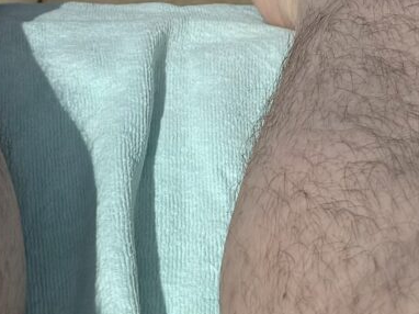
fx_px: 1948
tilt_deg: -17.6
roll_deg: +1.2
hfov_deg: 12.3
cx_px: 165
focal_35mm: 161
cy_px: -337
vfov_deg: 8.7
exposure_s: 1/14286
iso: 80
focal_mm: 6.76
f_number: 1.78
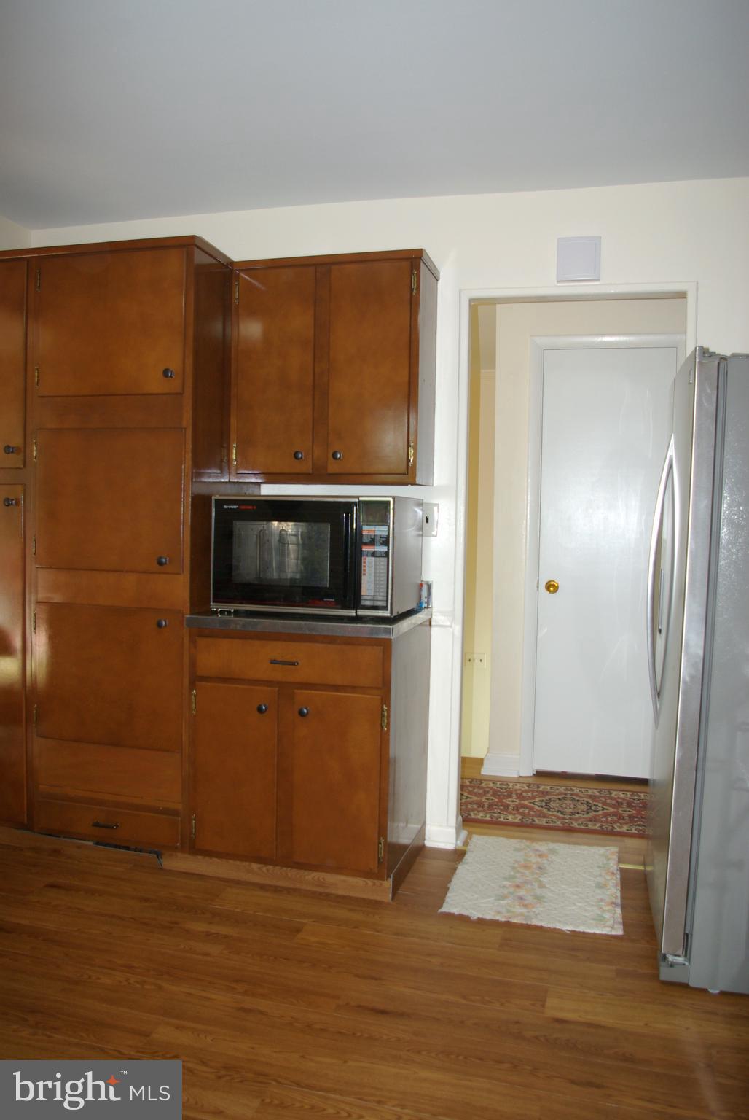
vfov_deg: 67.3
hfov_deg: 48.0
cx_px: 374
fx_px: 840
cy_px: 560
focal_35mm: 27
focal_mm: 18
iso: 400
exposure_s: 1/30
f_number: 4
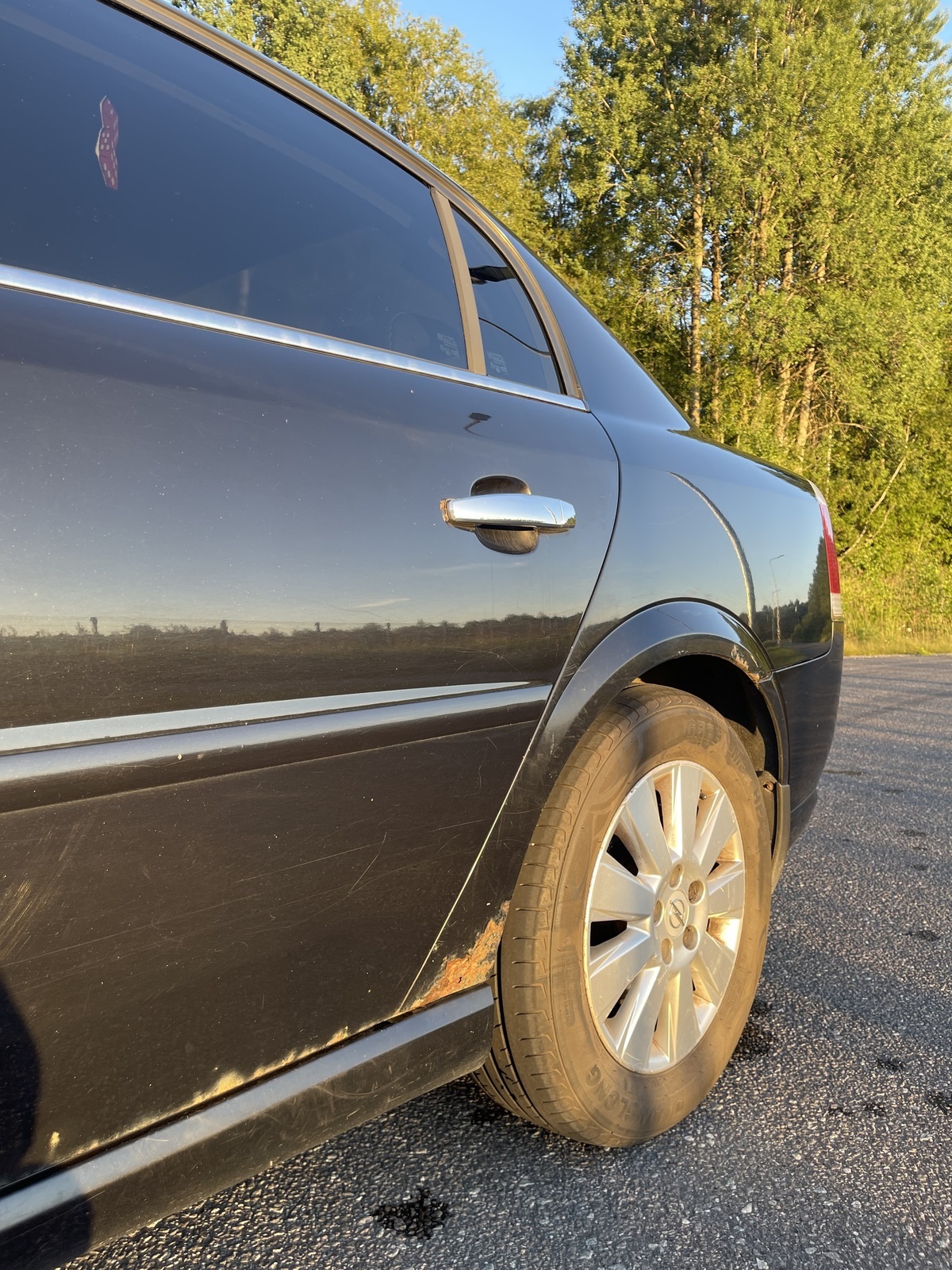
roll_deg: -1.2
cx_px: 476
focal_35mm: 25
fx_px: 917
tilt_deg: -2.3
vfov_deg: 69.4
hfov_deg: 54.9
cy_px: 635
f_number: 1.6
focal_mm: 5.1
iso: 32
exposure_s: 1/144
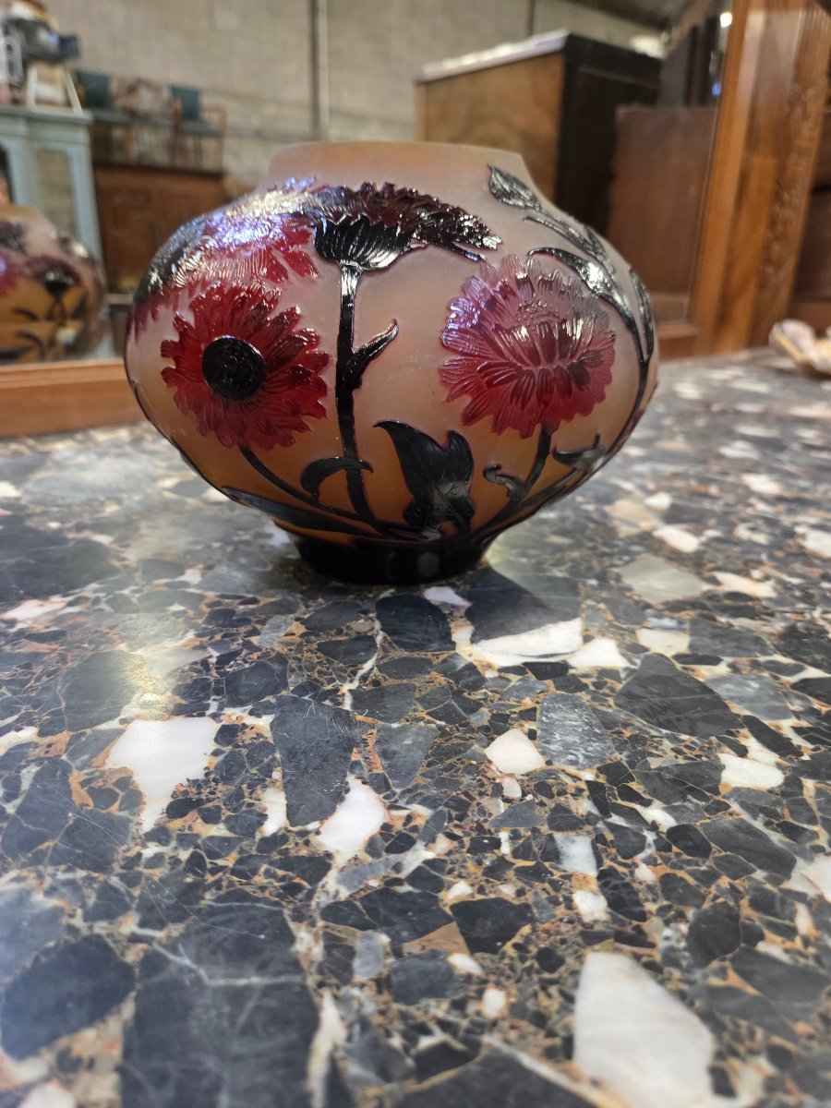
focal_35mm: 23
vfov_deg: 73.9
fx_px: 736
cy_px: 554
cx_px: 416
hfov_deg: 58.9
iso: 640
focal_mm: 5.4
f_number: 1.8
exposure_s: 1/100
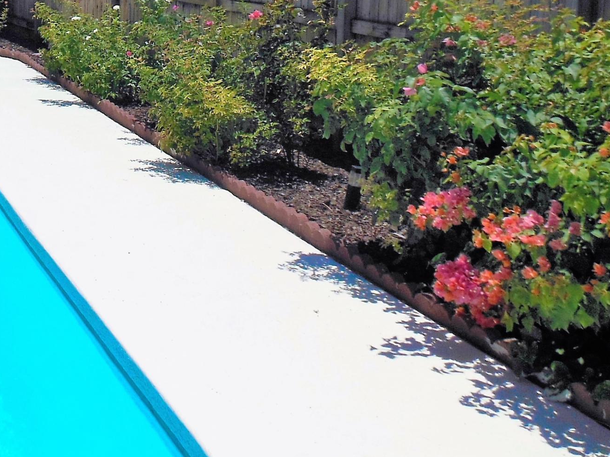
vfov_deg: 24.7
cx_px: -42
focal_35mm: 57
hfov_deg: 30.6
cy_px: 20
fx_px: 1004
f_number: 6.4
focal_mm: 4.5
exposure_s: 1/1000
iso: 125
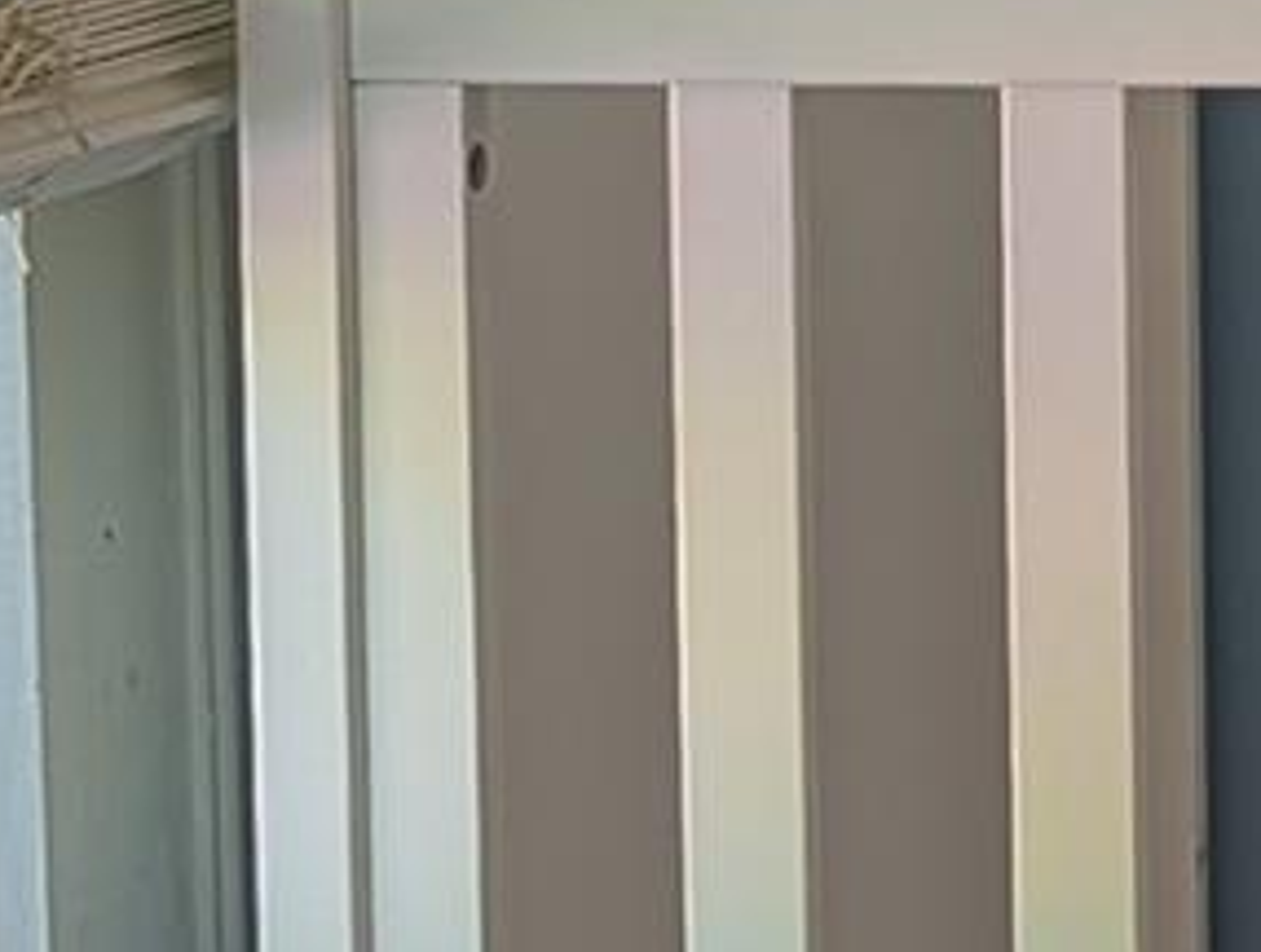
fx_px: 6245
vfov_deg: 8.6
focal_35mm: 171
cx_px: 3316
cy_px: -203
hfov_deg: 9.8
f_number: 1.68
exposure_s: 1/32.7
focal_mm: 6.9
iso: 21
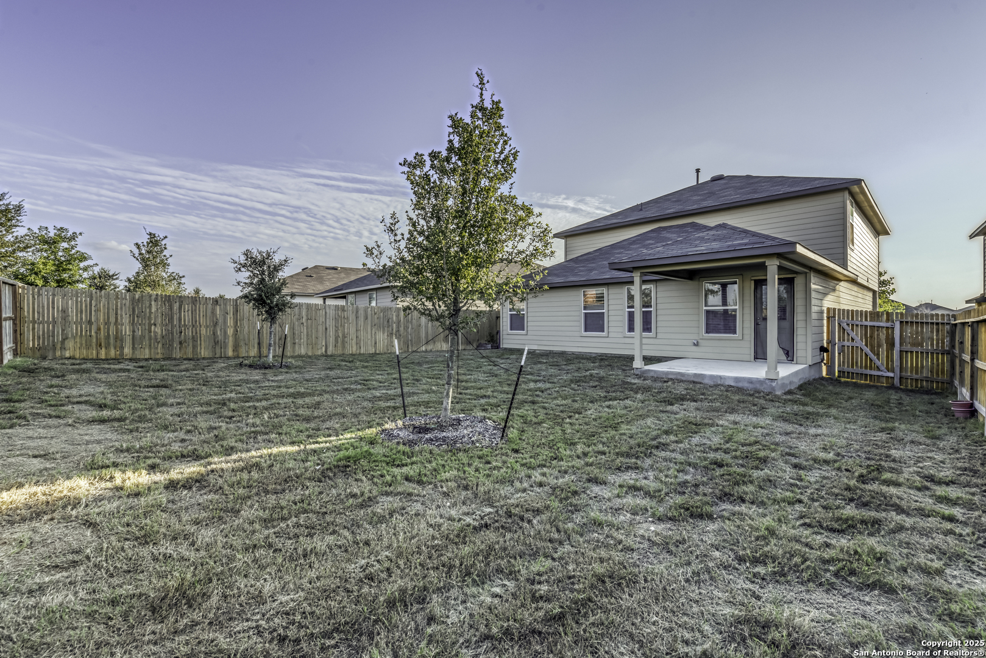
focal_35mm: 15
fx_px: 411
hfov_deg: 100.4
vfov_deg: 77.4
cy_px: 329
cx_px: 493
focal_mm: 15
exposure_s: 1/320
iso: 400
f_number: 8
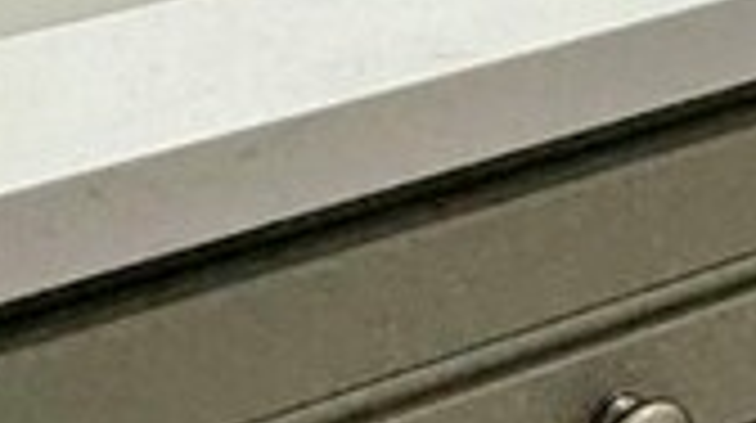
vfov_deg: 7.8
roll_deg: -0.8
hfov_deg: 14.3
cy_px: -900
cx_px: 1390
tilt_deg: -4.2
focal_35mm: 131
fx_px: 2623
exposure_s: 1/120
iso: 50
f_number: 2.2
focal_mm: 2.22
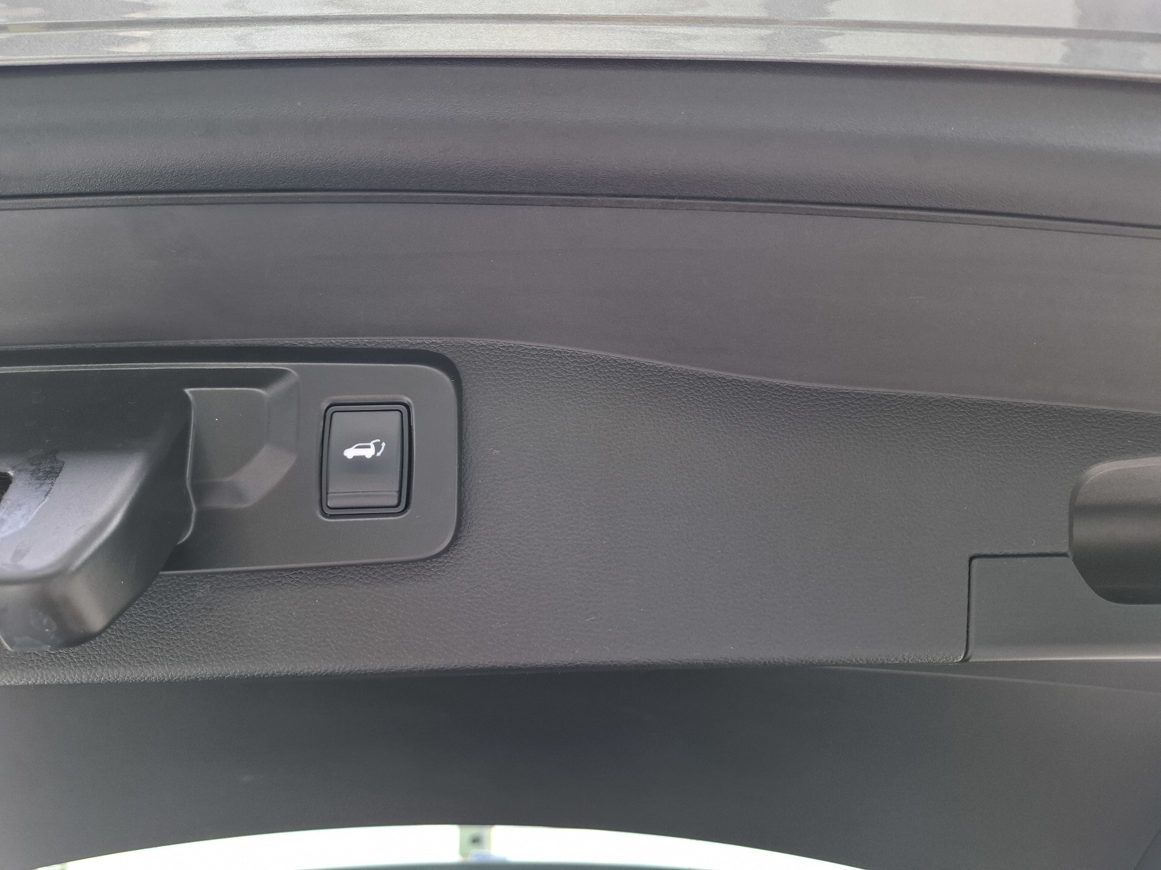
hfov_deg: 73.9
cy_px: 435
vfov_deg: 58.9
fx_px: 771
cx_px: 580
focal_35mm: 23
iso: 50
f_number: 1.8
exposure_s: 1/100
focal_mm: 5.54
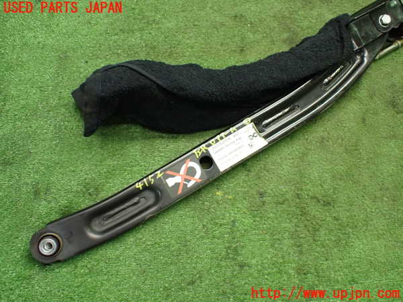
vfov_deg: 46.8
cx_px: 202
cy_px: 151
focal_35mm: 30
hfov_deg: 60.0
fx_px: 349
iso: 800
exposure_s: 1/80
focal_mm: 5.4
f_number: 2.3
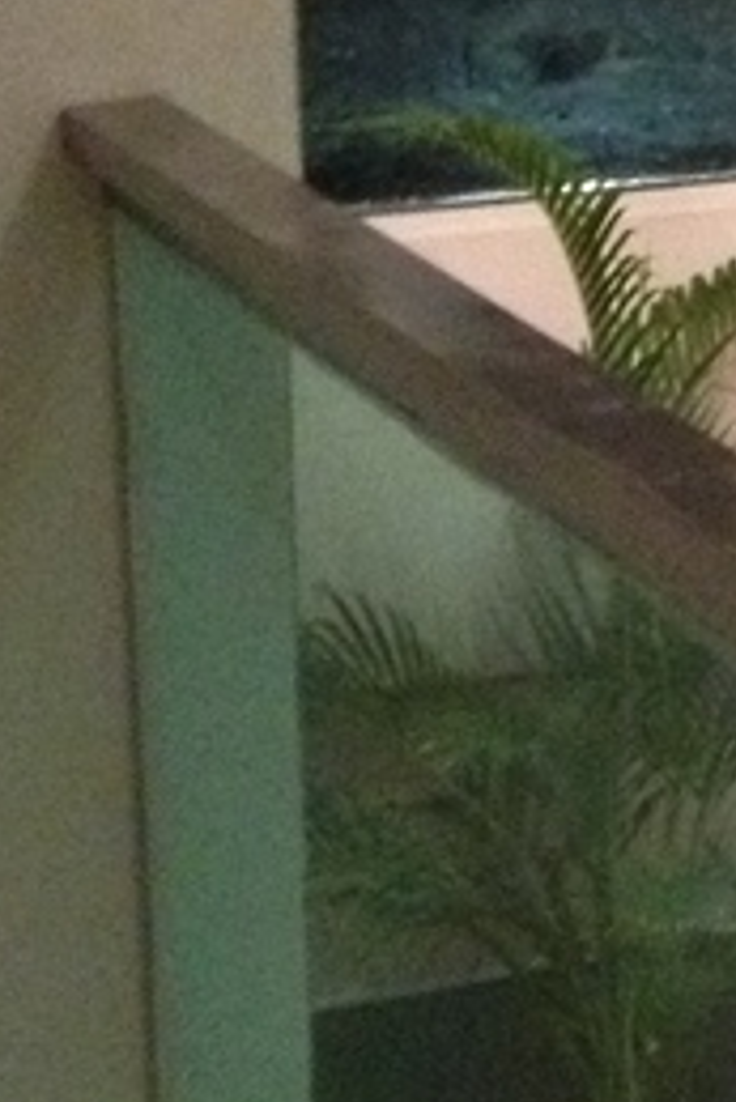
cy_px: 104
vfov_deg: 11.0
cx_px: 1931
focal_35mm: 186
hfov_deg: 6.9
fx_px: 5696
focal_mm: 4.28
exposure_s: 1/15
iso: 500
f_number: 2.4
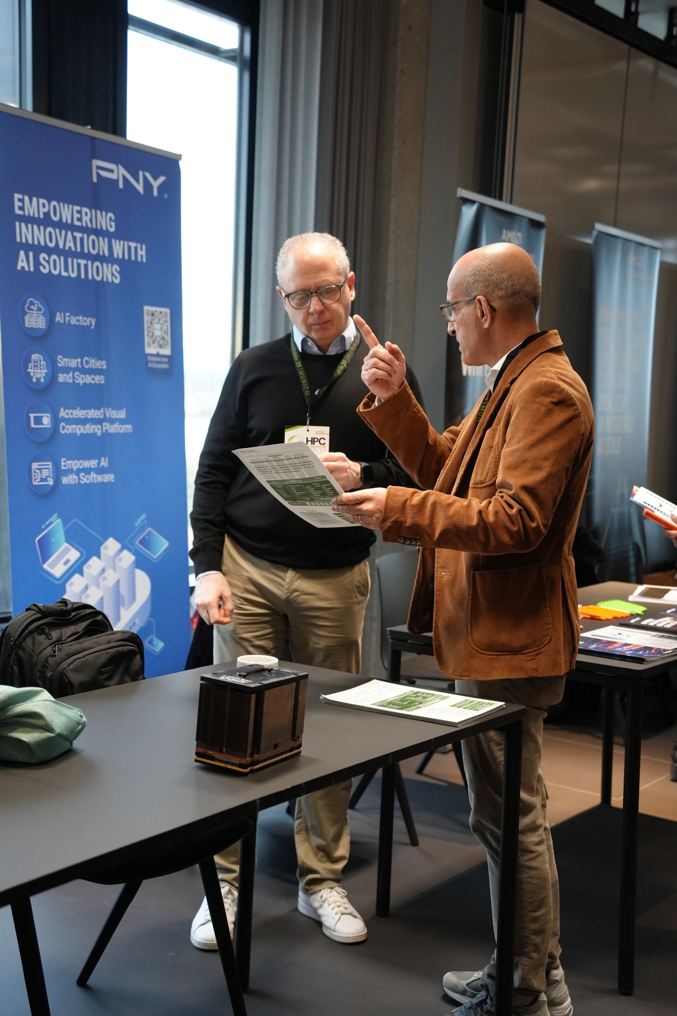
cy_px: 508
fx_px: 1410
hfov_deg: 27.0
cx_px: 338
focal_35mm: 50
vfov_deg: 39.6
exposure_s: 1/160
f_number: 4
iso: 3200
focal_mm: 50
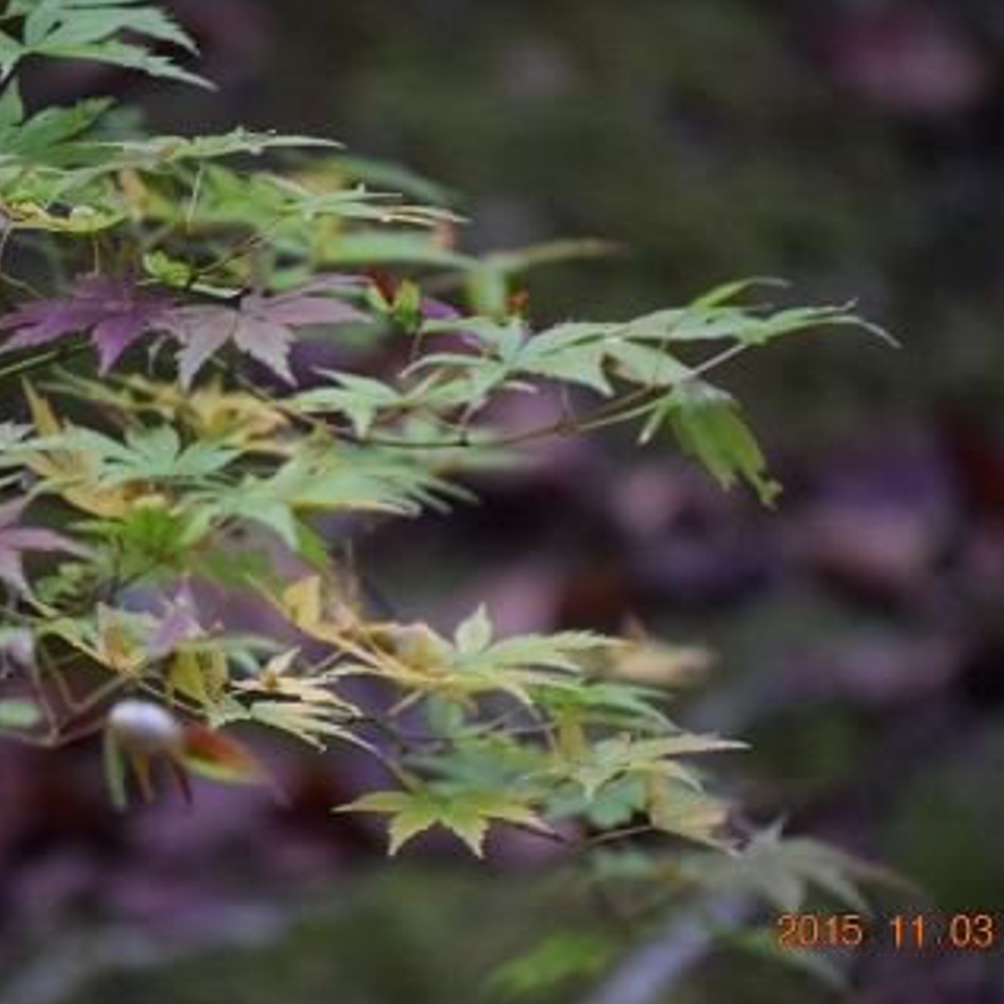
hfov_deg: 5.0
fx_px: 11387
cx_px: 377
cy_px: 500
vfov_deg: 5.0
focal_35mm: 347
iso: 1400
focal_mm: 180
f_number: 5.6
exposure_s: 1/125
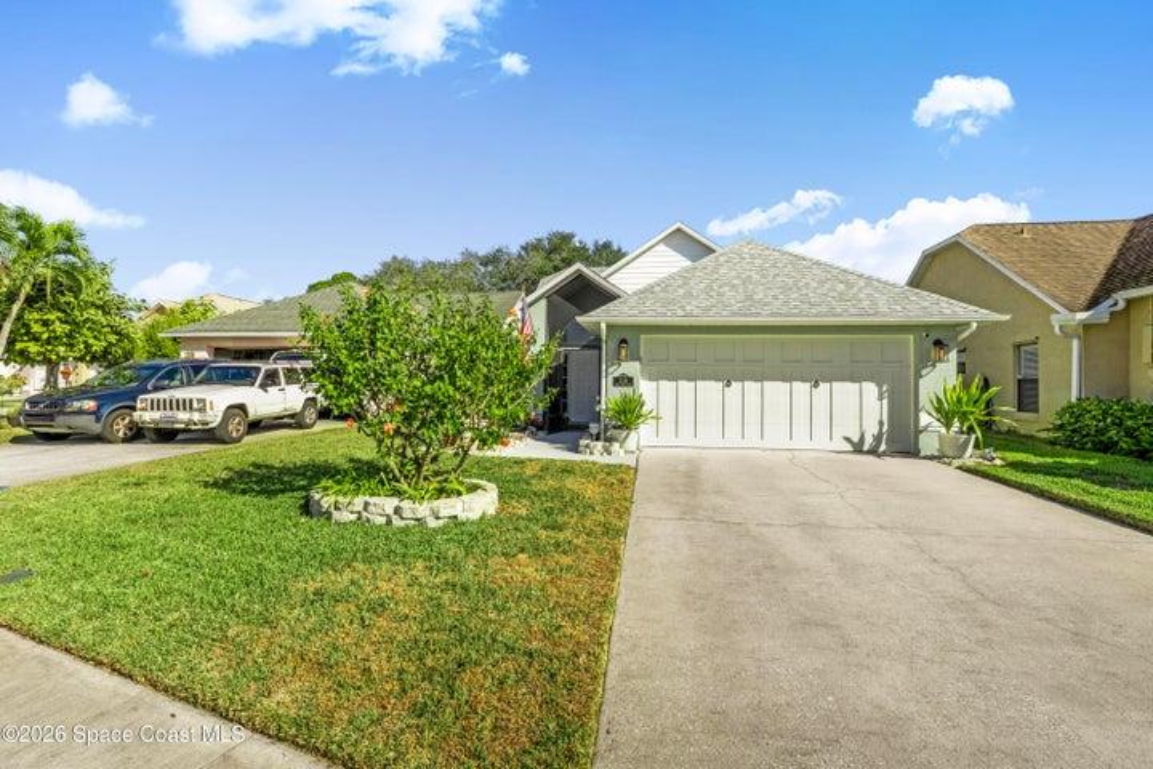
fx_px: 528
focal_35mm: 16
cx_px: 576
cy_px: 384
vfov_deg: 72.1
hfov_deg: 95.0
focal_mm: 11
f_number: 9
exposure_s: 1/4000
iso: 250
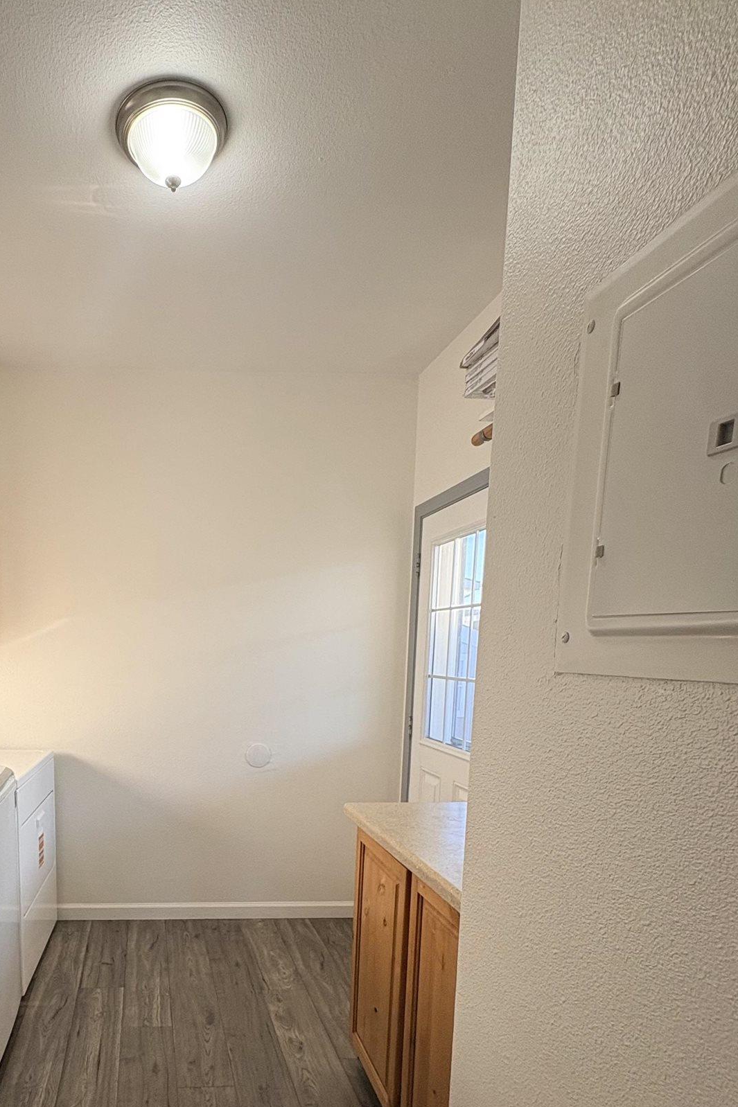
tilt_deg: -6.0
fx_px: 646
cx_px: 175
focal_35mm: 21
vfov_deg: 78.9
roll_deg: -1.1
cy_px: 727
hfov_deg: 56.3
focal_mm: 2.22
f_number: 2.2
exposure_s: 1/99
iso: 100
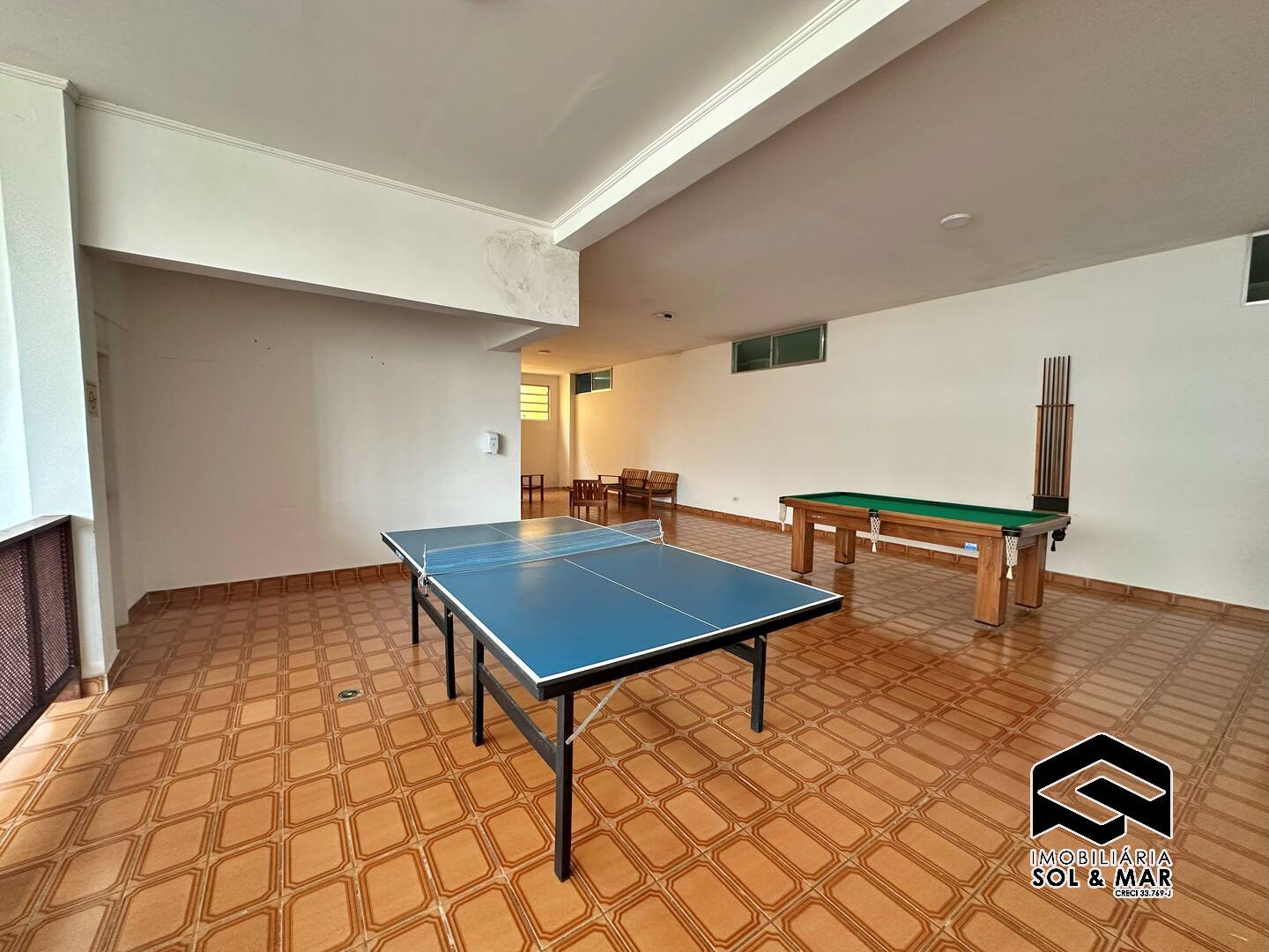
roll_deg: -1.1
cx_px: 634
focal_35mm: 14
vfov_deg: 85.7
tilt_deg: -4.4
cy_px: 476
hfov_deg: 102.1
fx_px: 513
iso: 200
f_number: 2.2
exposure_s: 1/99
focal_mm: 2.22
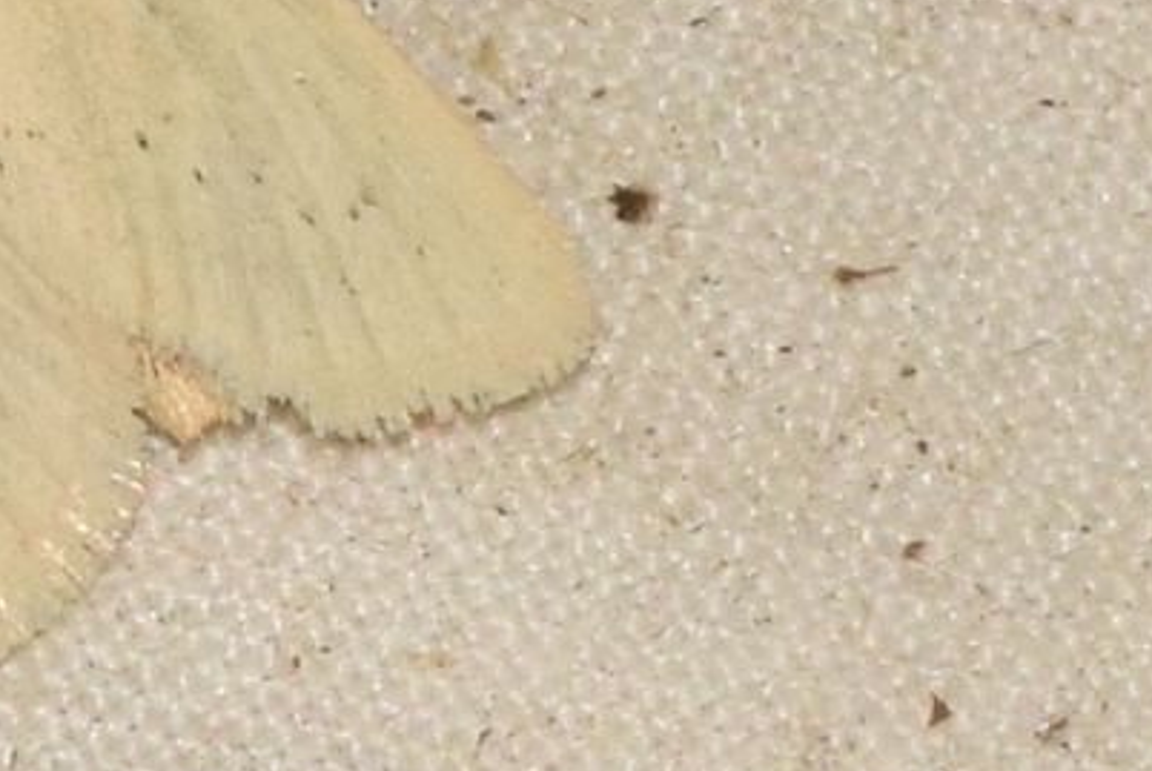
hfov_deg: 4.1
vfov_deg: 2.8
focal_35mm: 500
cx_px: 36
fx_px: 16017
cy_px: -20
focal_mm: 140
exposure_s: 1/200
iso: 1000
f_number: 16
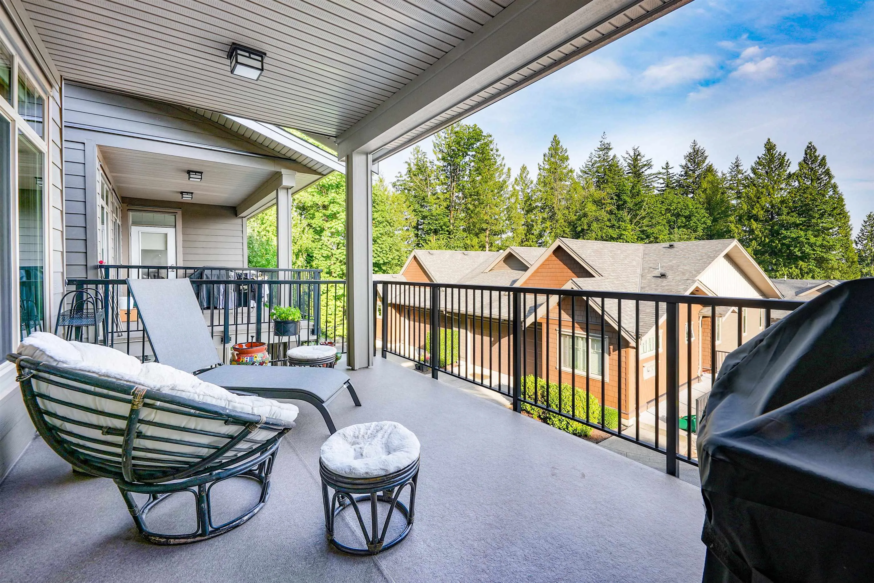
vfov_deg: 81.3
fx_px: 340
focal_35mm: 14
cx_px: 437
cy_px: 292
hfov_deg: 104.2
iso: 80
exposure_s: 1/60
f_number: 10
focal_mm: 14
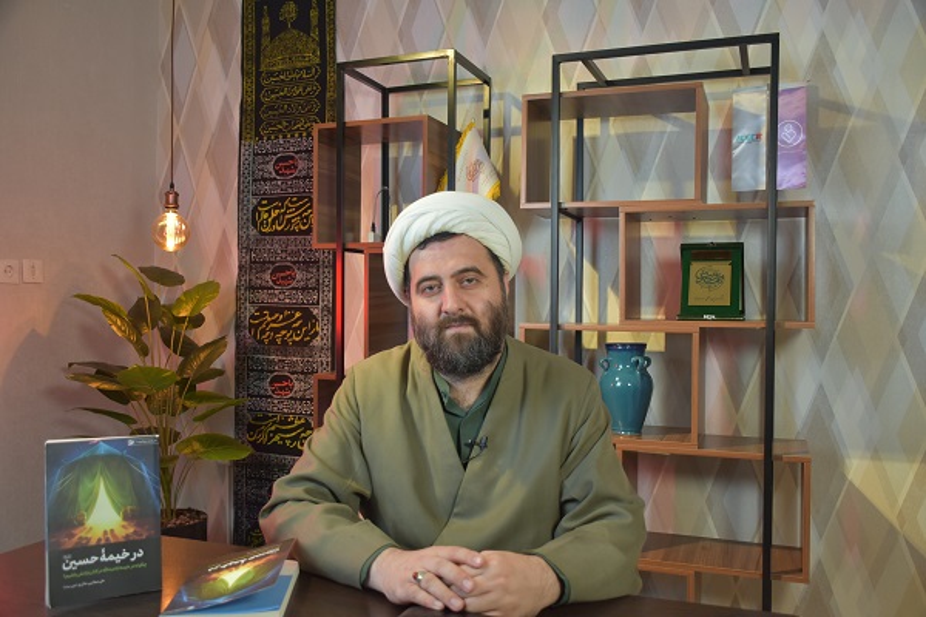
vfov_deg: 40.0
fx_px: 849
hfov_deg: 57.2
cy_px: 308
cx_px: 463
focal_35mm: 33
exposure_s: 1/25
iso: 400
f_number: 3.5
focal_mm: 22
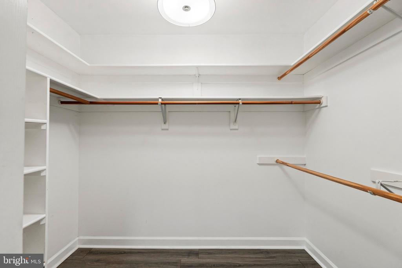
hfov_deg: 96.7
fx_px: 179
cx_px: 201
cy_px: 134
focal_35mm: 16
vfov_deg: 73.8
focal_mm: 16
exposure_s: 1/1250
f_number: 5.6
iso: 640
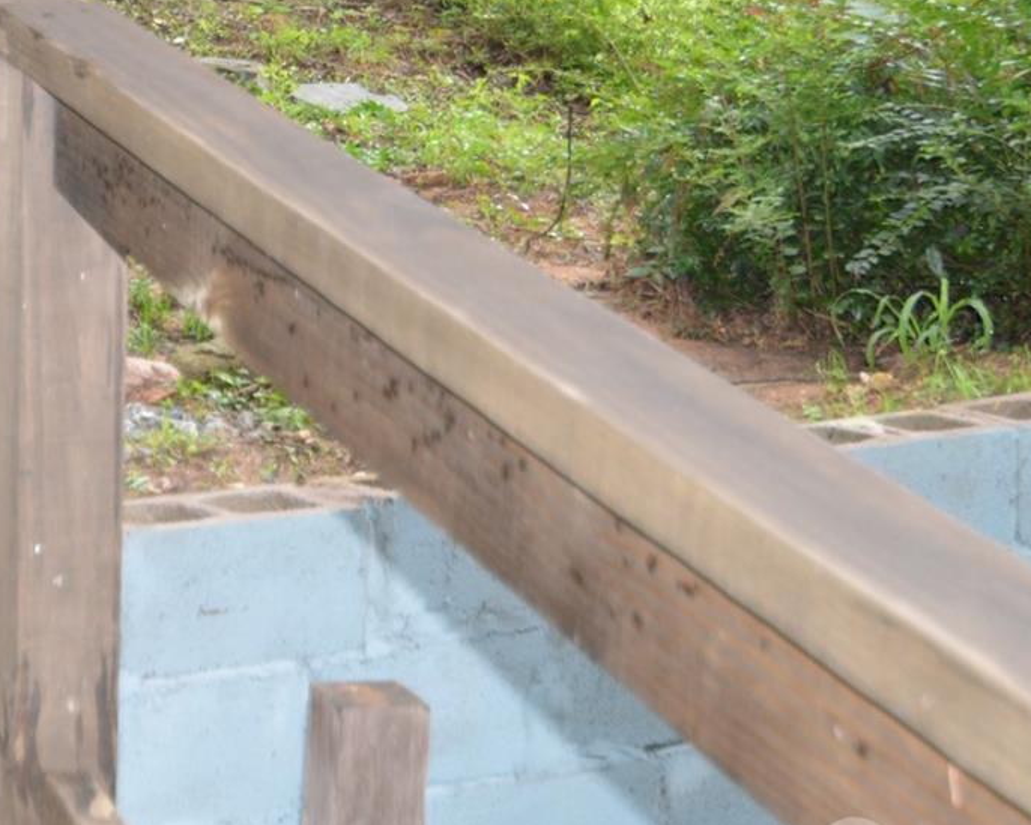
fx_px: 2564
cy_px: -20
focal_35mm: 84
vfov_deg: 17.8
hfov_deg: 21.9
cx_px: 9
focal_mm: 20
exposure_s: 1/125
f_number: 4.2
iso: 360
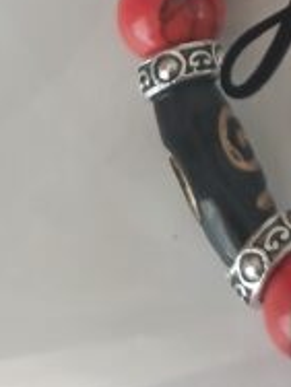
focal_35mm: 115
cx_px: 582
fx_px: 1289
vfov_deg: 14.5
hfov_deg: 11.6
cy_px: -358
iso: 250
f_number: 1.8
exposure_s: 1/33.3
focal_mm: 3.98
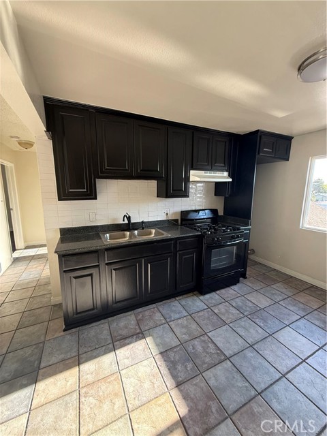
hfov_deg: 85.7
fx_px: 176
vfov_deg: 102.1
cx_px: 164
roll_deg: -1.3
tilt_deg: -10.0
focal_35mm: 14
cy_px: 218
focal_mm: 2.22
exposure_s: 1/99
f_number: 2.2
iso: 200
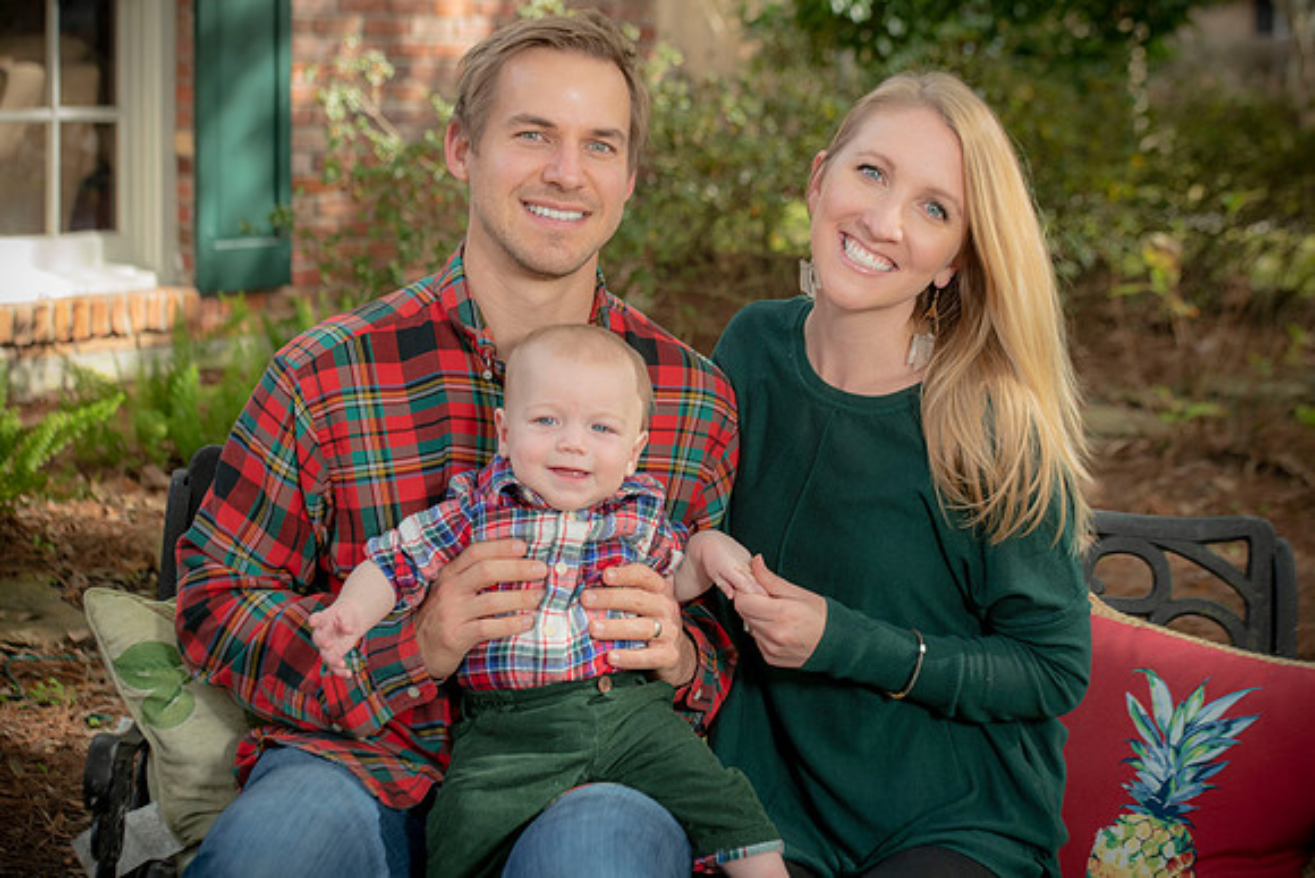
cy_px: 439
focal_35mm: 75
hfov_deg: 27.0
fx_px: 2740
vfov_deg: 18.2
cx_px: 658
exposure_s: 1/200
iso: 320
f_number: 5.6
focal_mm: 75
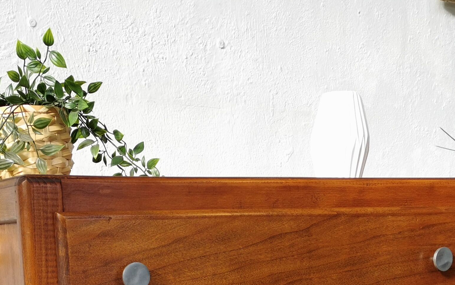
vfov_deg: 17.6
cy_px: 403
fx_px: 843
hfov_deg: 30.2
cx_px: 203
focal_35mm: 68
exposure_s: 1/169
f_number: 1.8
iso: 50
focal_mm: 5.58
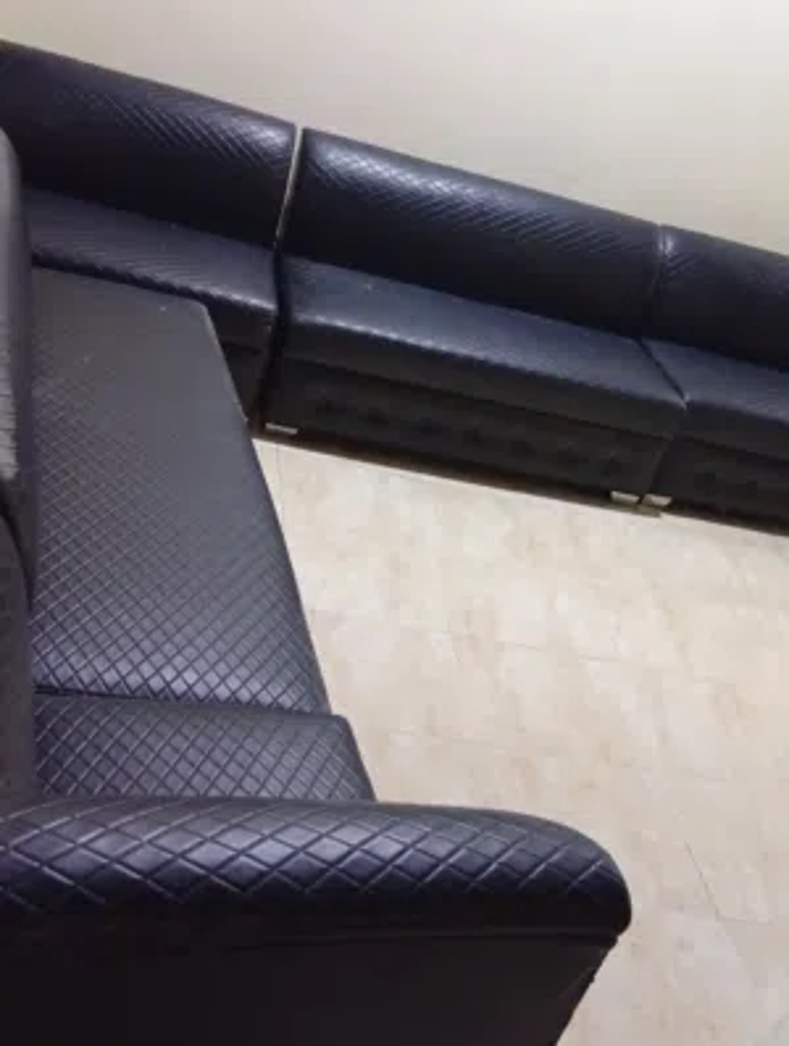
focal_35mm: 36
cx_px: 394
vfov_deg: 51.3
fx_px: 1091
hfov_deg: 39.8
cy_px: 523
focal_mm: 3.84
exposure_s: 1/20
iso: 592
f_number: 1.8
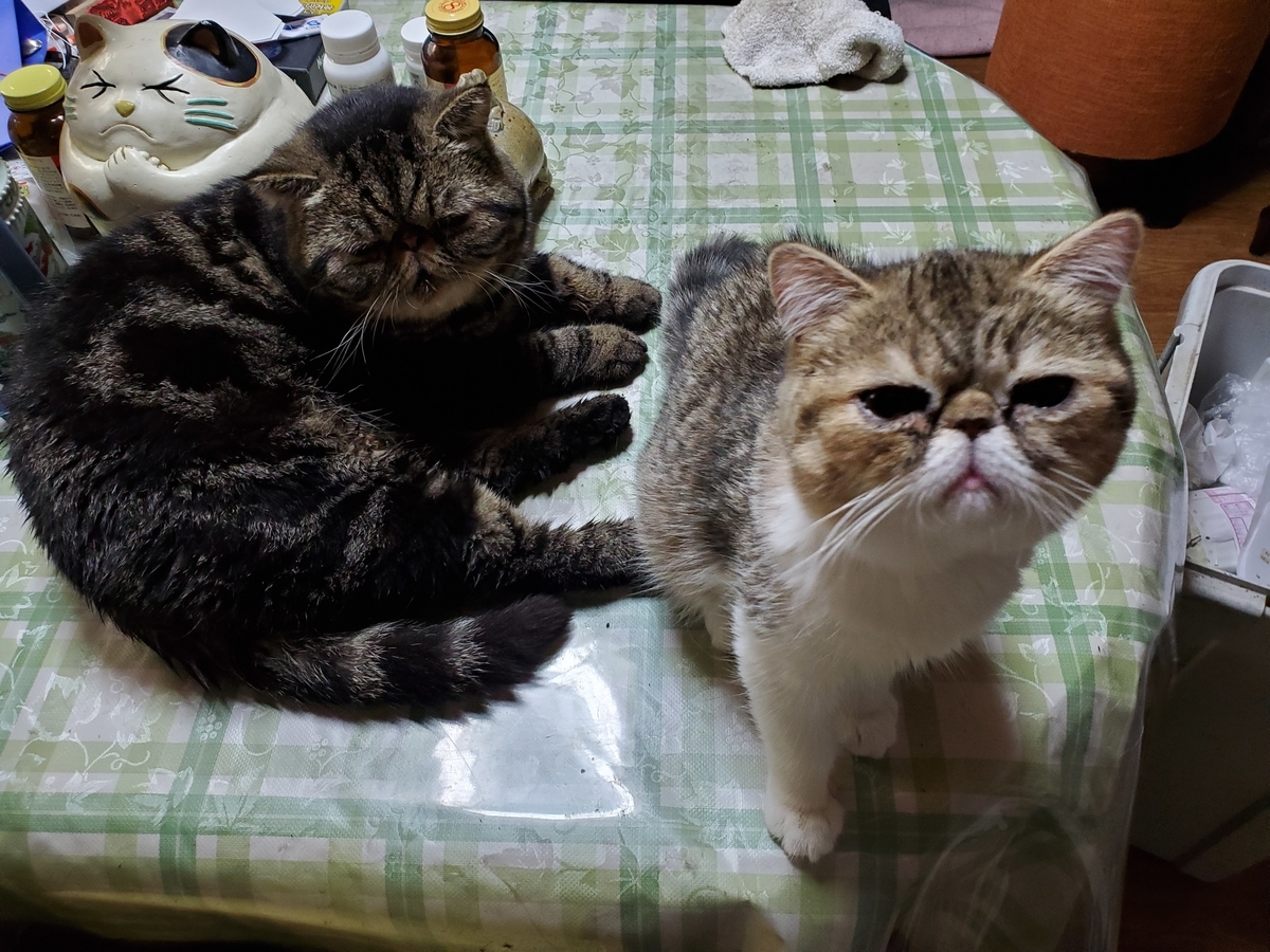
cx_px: 635
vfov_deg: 53.1
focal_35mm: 26
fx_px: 954
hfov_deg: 67.3
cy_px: 476
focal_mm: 4.3
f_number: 2.4
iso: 320
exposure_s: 1/50
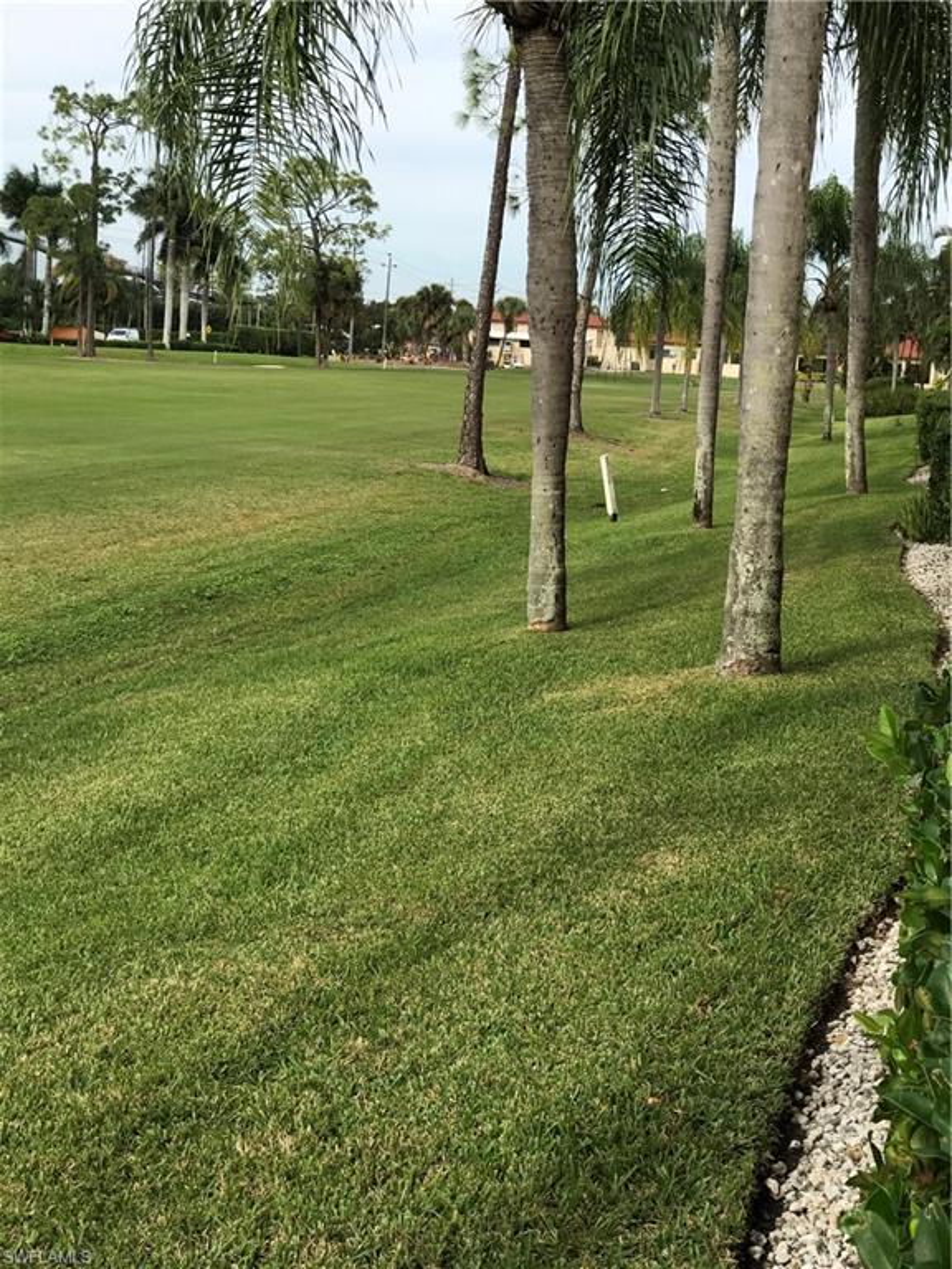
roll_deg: -3.8
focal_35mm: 57
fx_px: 2090
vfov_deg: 33.8
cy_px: 634
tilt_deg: -8.7
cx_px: 476
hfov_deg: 25.7
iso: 20
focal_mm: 6.6
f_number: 2.8
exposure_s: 1/556
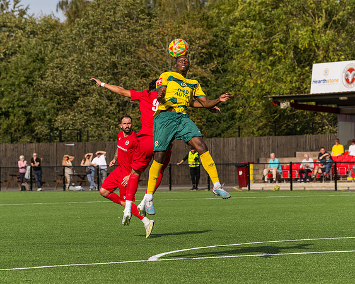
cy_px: 136
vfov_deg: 7.3
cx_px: 174
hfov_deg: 9.1
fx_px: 2235
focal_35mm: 213
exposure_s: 1/4000
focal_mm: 135
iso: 400
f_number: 5
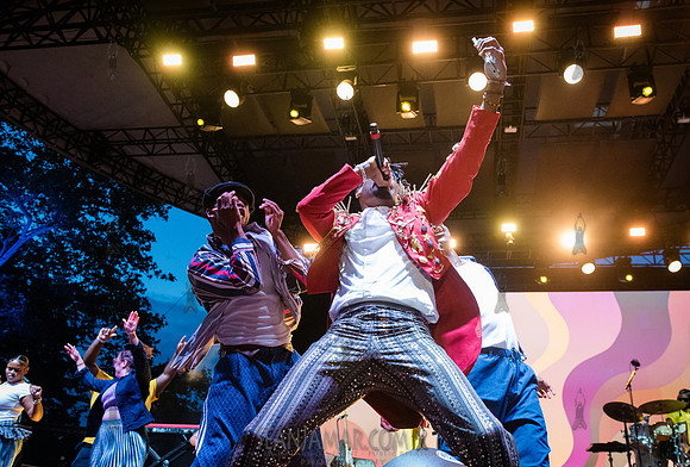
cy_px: 264
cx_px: 383
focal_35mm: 31
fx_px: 592
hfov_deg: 60.3
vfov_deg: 42.9
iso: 6400
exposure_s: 1/500
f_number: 4
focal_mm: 27
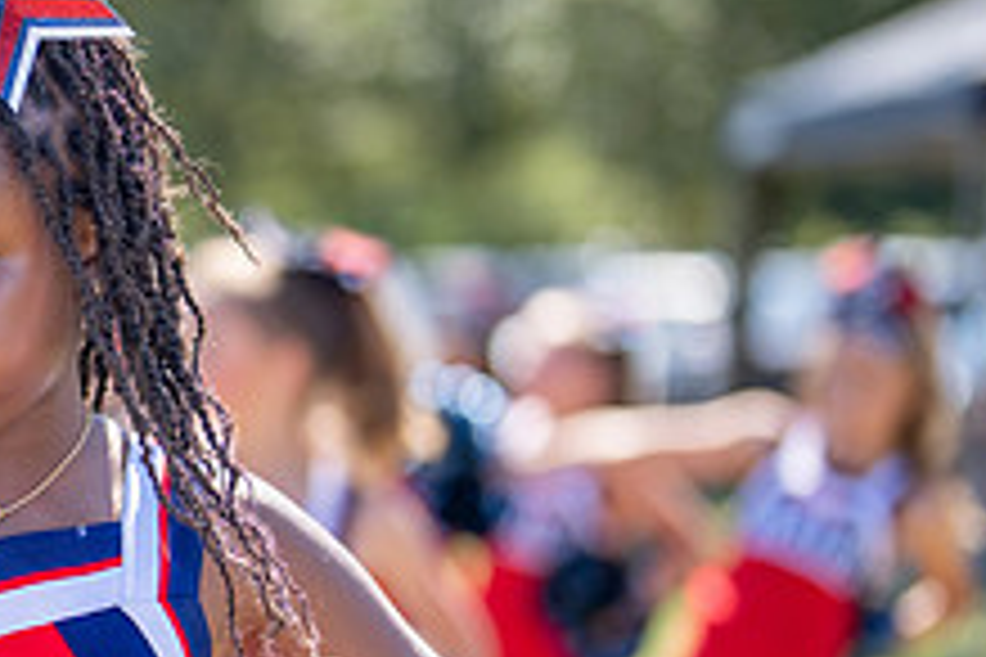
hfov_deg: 13.0
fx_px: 4272
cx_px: -10
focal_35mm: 156
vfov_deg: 8.8
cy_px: 493
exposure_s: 1/8000
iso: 160
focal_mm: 50
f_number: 1.2
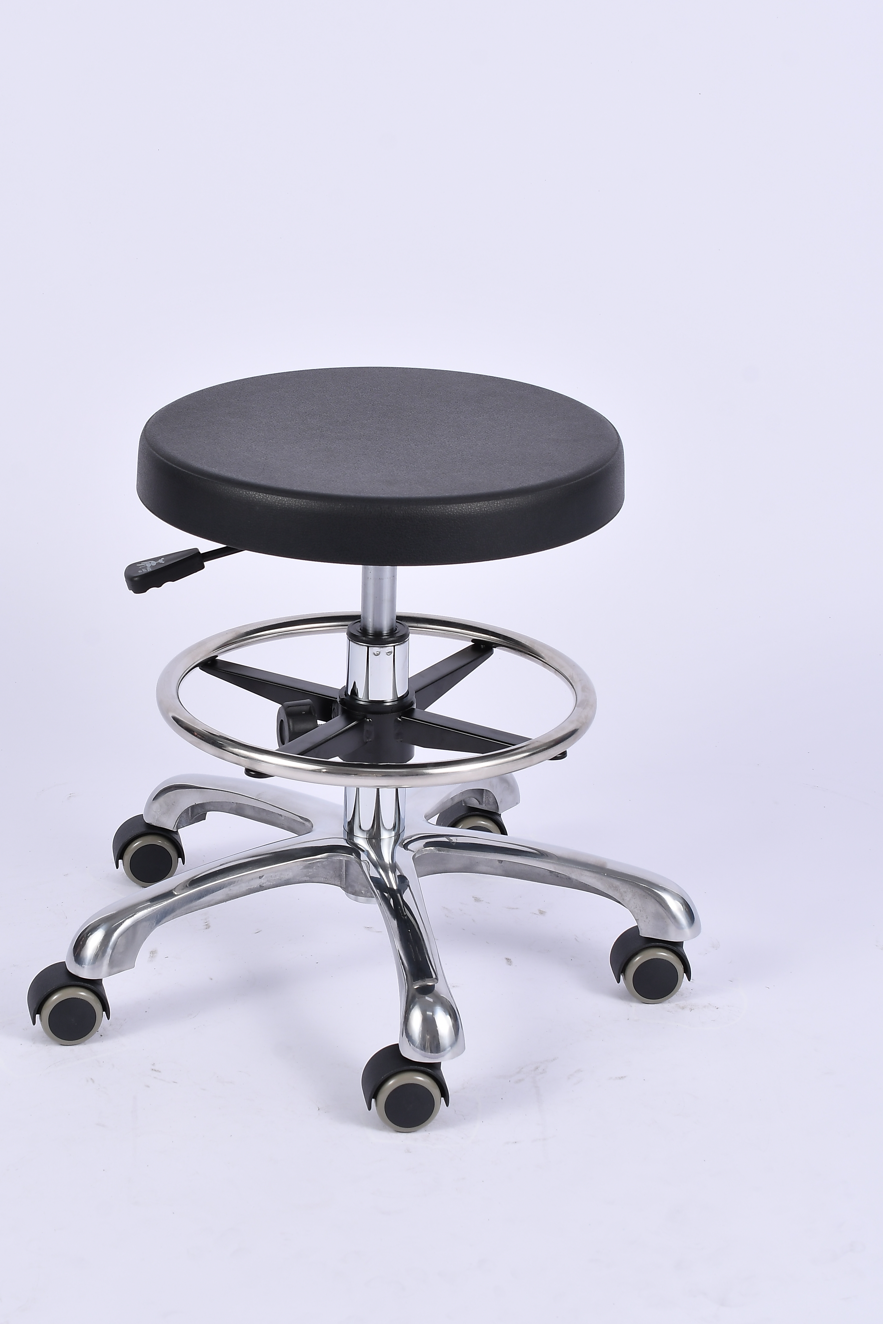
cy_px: 546
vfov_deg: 26.9
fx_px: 2759
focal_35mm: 75
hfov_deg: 18.2
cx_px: 383
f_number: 11
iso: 100
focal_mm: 40
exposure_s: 1/100
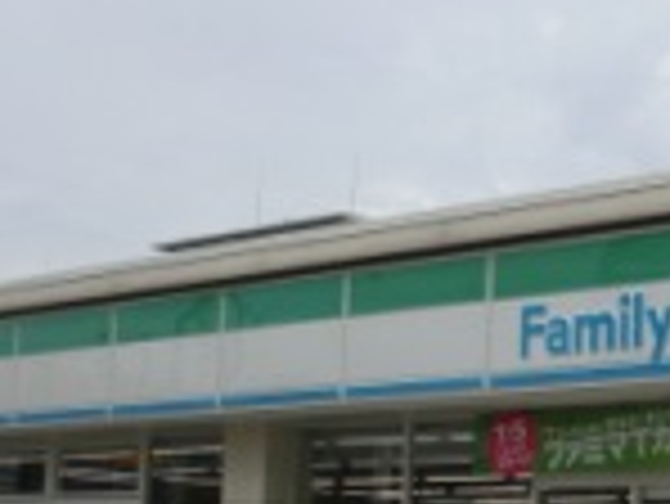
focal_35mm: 81
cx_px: 787
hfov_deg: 22.4
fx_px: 1569
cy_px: 441
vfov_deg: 18.0
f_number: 8
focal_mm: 4.9
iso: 50
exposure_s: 1/320
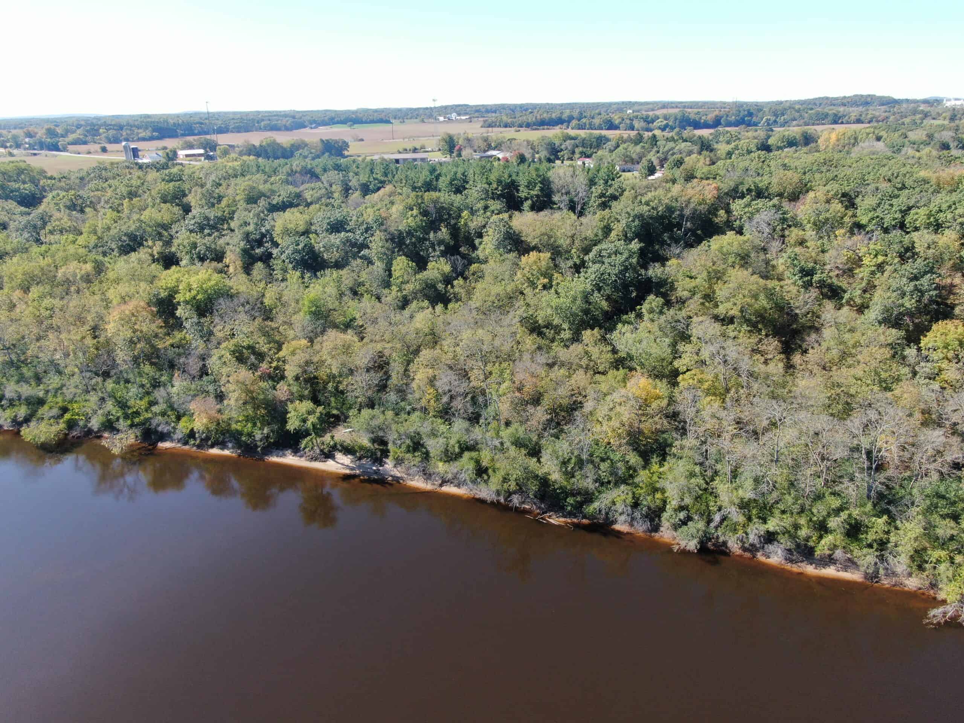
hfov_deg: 71.6
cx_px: 482
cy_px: 362
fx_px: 668
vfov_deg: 56.8
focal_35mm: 24
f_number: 2.8
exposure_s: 1/500
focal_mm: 4.39
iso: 100
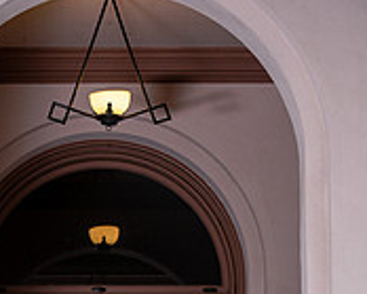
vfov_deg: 7.8
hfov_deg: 9.9
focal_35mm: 194
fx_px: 2106
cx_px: 86
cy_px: 421
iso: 200
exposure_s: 1/60
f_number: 4
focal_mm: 80
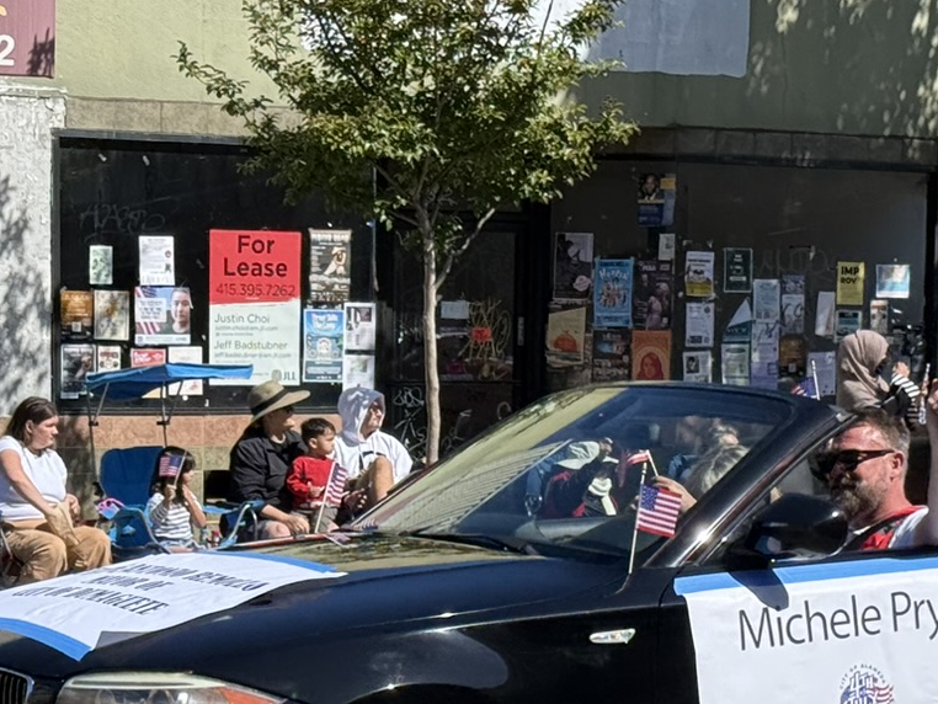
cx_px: 537
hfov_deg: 15.3
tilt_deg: -5.1
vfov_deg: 11.4
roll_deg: -0.2
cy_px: 606
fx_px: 3497
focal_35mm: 129
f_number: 1.78
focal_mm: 6.76
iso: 64
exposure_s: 1/3534
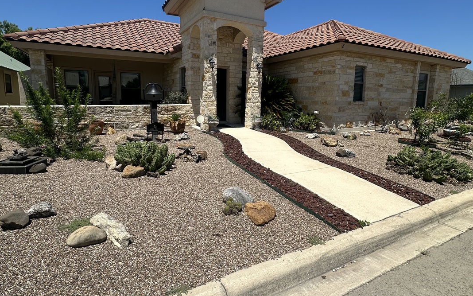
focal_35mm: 20
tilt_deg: -8.7
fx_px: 258
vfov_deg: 59.5
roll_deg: -0.6
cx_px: 236
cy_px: 130
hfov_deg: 85.0
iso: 50
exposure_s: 1/2681
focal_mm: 2.22
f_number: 2.2
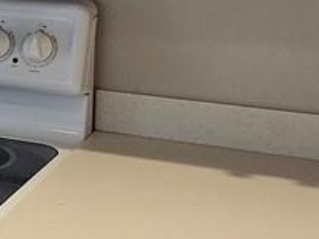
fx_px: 922
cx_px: -175
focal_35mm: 100
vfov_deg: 14.8
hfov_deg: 17.4
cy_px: 84
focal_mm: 2.2
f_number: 2.2
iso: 100
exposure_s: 1/60
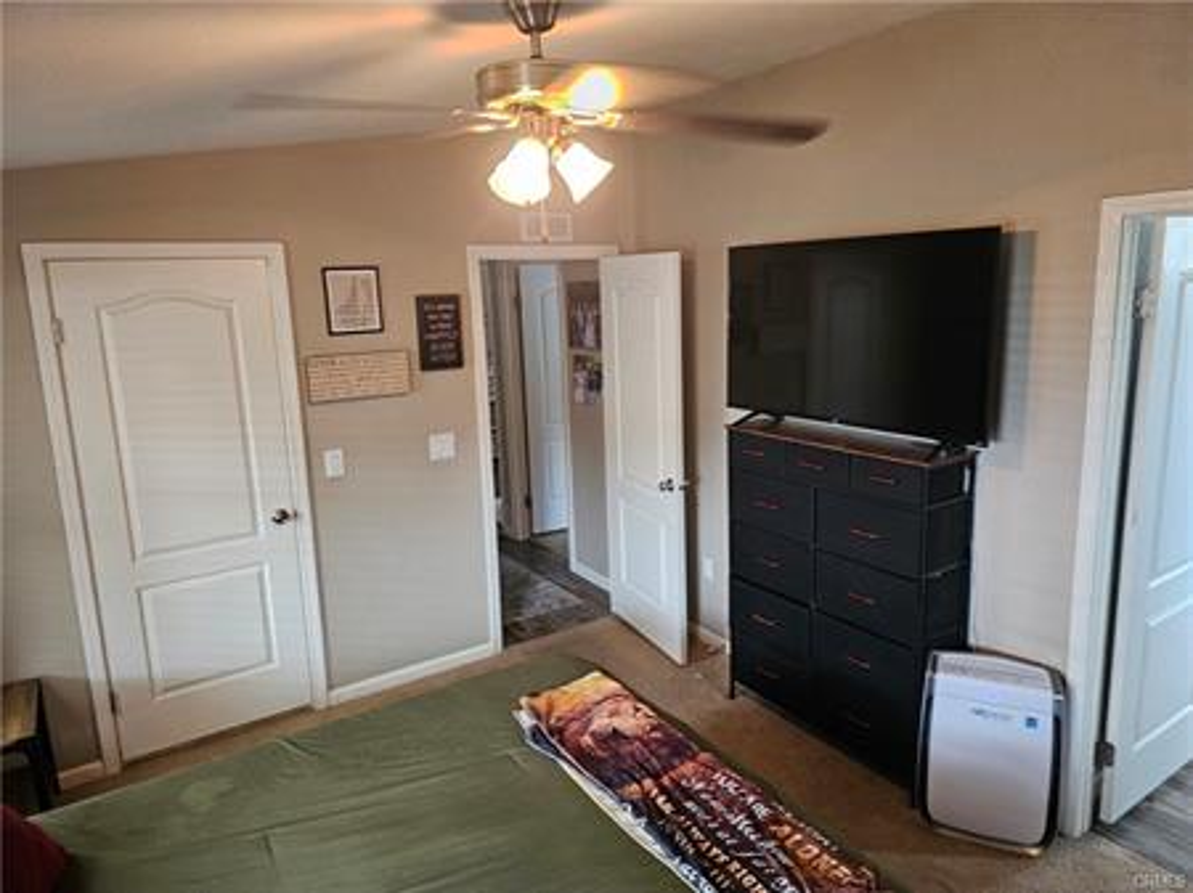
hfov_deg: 74.0
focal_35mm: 23
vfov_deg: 58.8
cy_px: 446
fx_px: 792
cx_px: 596
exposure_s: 1/60
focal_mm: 6.3
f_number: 1.7
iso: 640
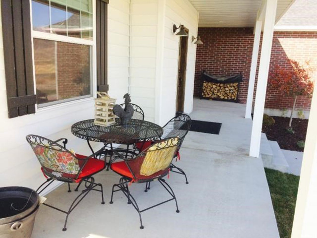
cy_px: 119
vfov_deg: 48.2
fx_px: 266
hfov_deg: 61.7
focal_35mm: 29
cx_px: 158
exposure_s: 1/631
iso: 32
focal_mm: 4.15
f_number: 2.2
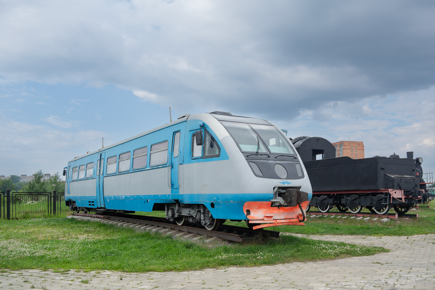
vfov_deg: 38.4
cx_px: 218
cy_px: 145
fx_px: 417
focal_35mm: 34
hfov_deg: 55.1
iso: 160
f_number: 5.6
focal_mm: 23
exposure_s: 1/320
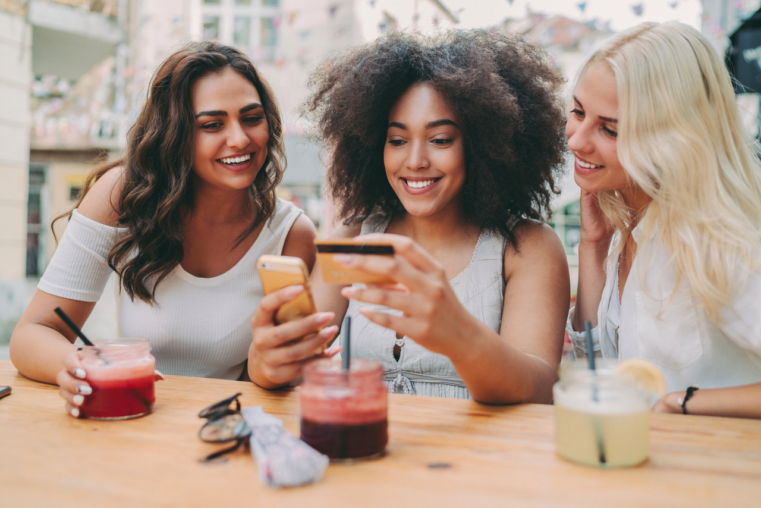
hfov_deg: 54.4
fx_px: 740
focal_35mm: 35
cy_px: 254
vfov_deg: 37.9
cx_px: 380
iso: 100
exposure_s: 1/200
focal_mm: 35
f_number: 2
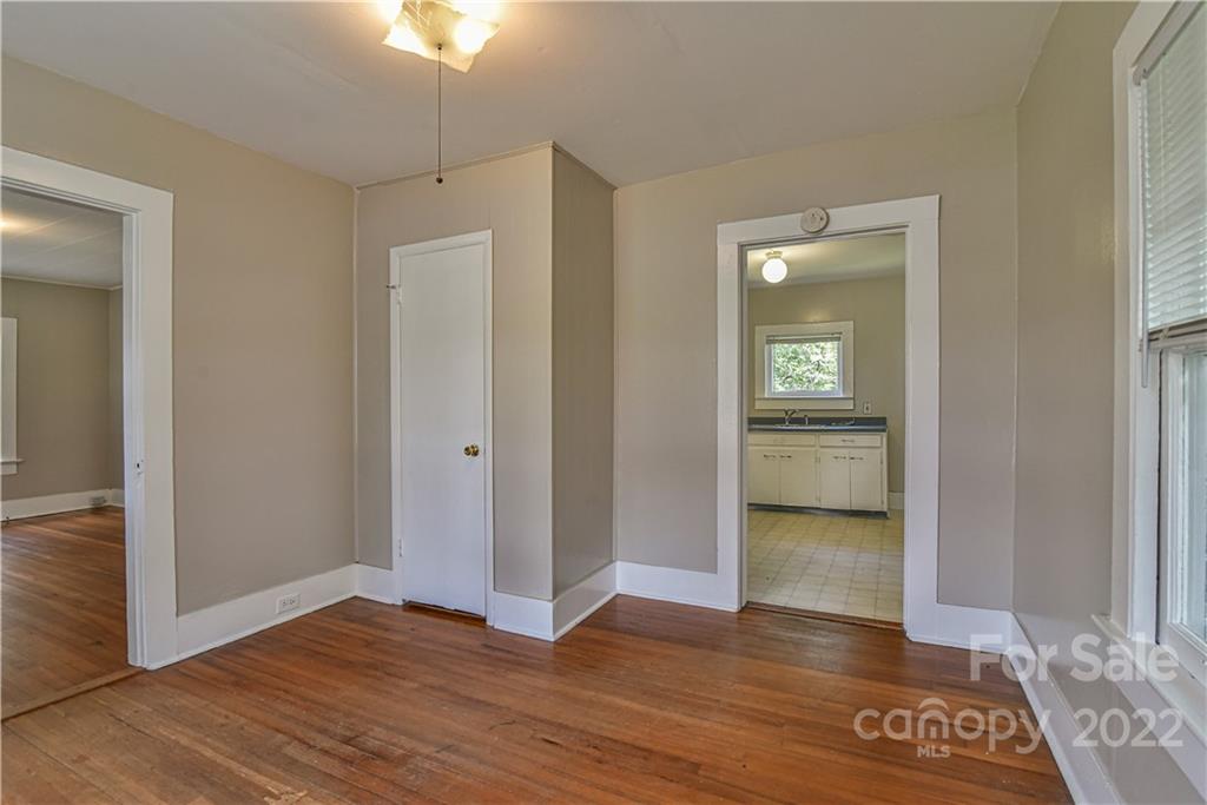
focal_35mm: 16
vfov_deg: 73.8
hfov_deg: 96.7
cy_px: 402
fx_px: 536
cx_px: 604
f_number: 7.1
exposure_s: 1/200
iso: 1600
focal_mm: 16
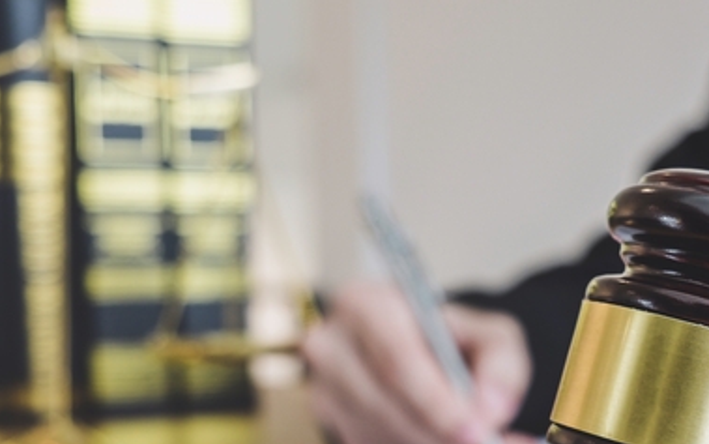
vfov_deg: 17.9
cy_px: 439
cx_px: 498
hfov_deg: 28.7
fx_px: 1372
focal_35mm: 71
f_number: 3.6
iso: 400
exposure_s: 1/100
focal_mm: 22.3
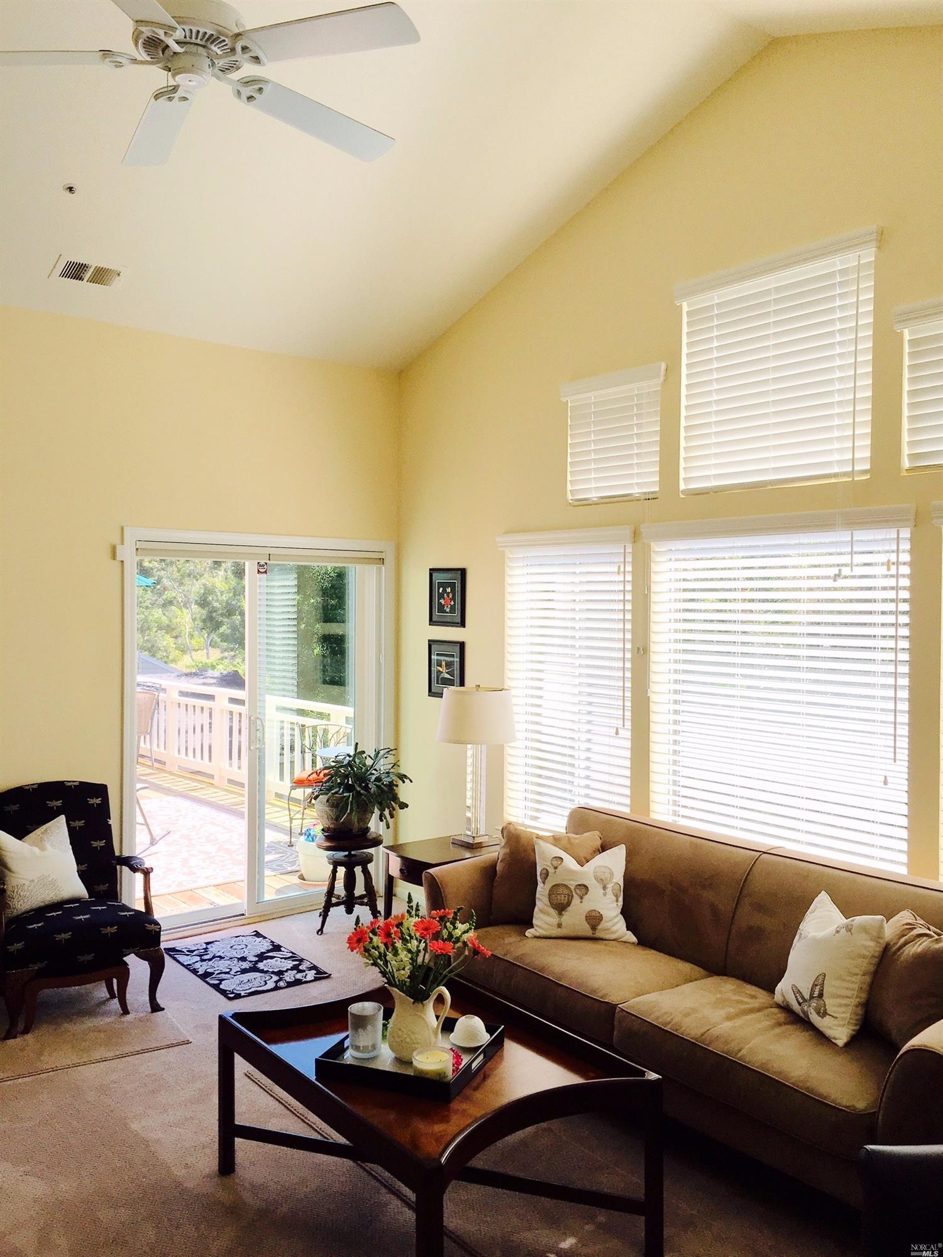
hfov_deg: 48.2
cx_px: 472
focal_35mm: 29
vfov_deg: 61.7
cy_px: 628
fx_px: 1053
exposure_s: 1/370
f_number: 2.2
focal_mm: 4.15
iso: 25
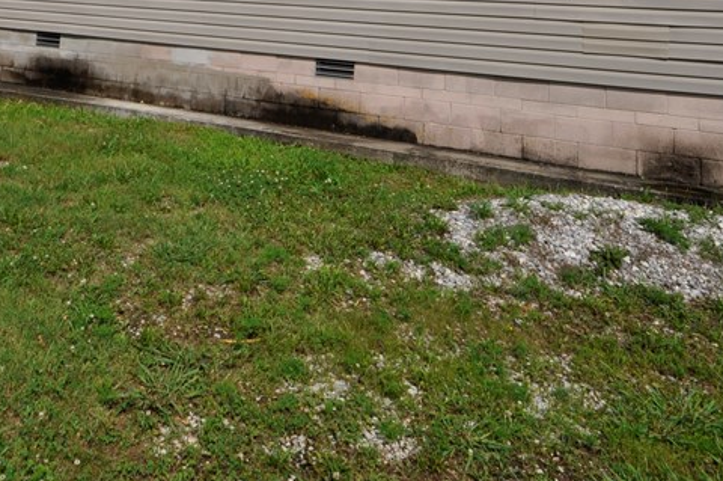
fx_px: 682
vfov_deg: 33.5
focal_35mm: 34
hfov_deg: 52.9
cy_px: -57
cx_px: 164
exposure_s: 1/500
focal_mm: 10
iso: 200
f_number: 11
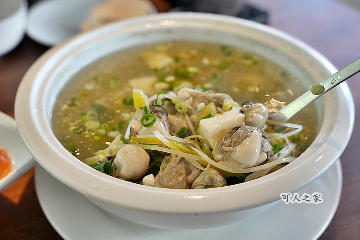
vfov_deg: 28.5
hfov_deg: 41.7
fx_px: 472
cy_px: 120
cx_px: 180
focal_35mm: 47
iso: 1600
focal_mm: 47.2
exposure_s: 1/160
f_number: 5.6
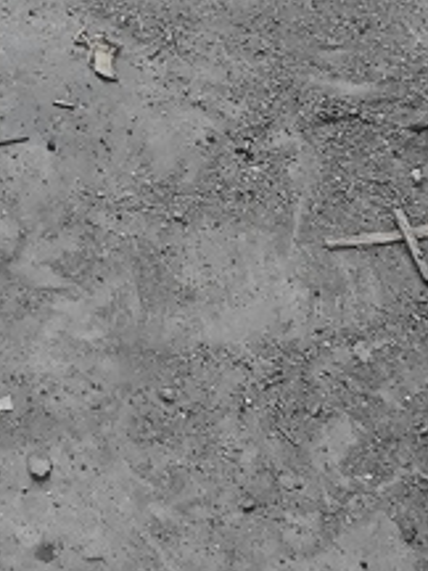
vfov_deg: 8.4
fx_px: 3825
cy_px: -213
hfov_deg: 6.3
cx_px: -166
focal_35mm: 232
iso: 200
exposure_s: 1/100
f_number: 1.6
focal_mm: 5.84
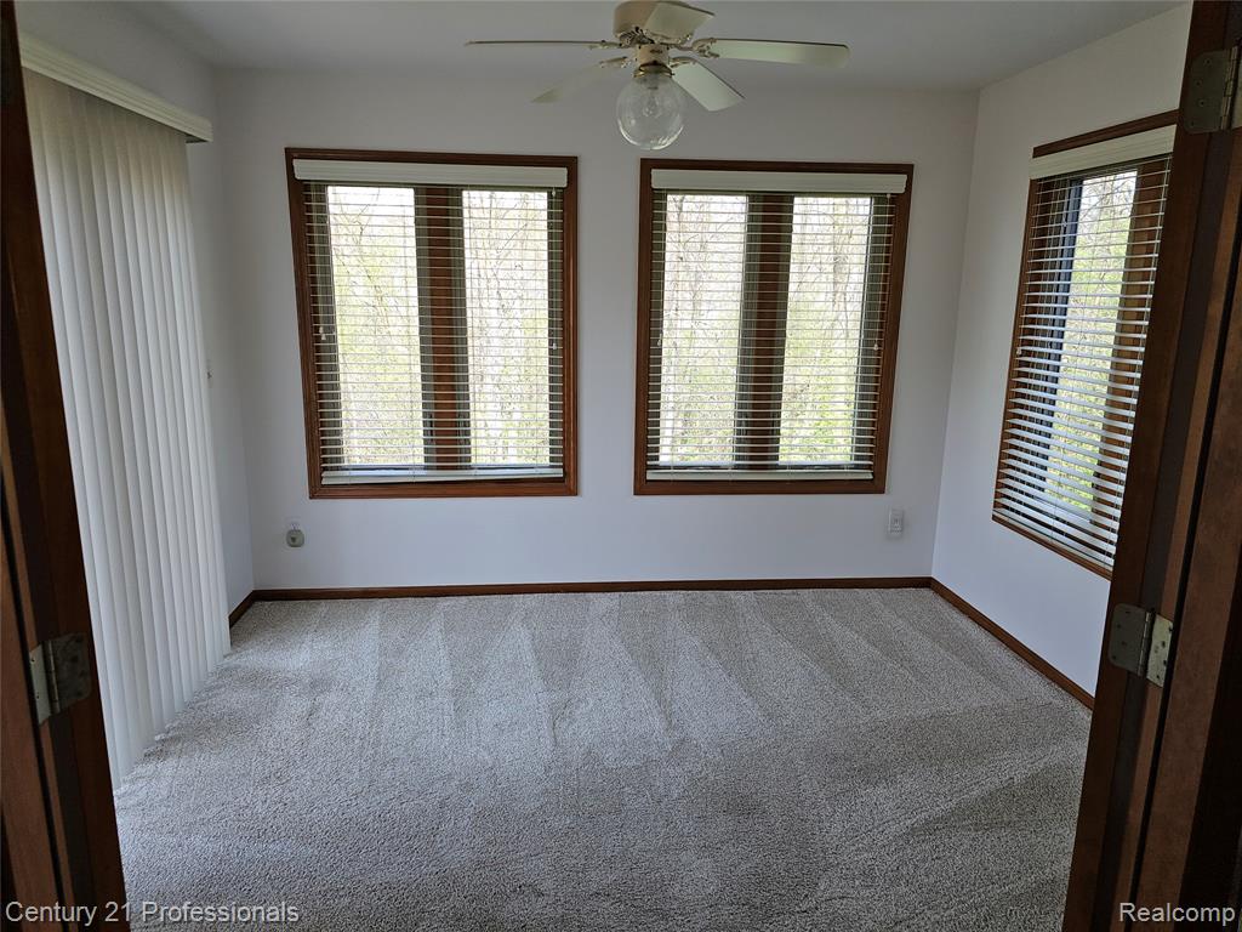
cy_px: 466
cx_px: 621
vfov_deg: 58.9
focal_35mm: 23
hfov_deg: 73.9
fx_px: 825
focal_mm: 6.3
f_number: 1.7
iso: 25
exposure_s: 1/60
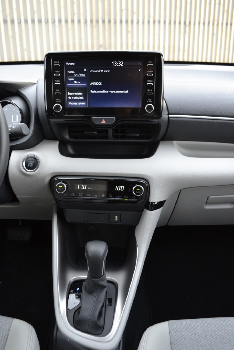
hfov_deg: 36.9
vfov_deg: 53.1
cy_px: 175
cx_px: 117
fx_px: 351
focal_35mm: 36
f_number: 4.5
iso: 400
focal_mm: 24
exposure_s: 1/80
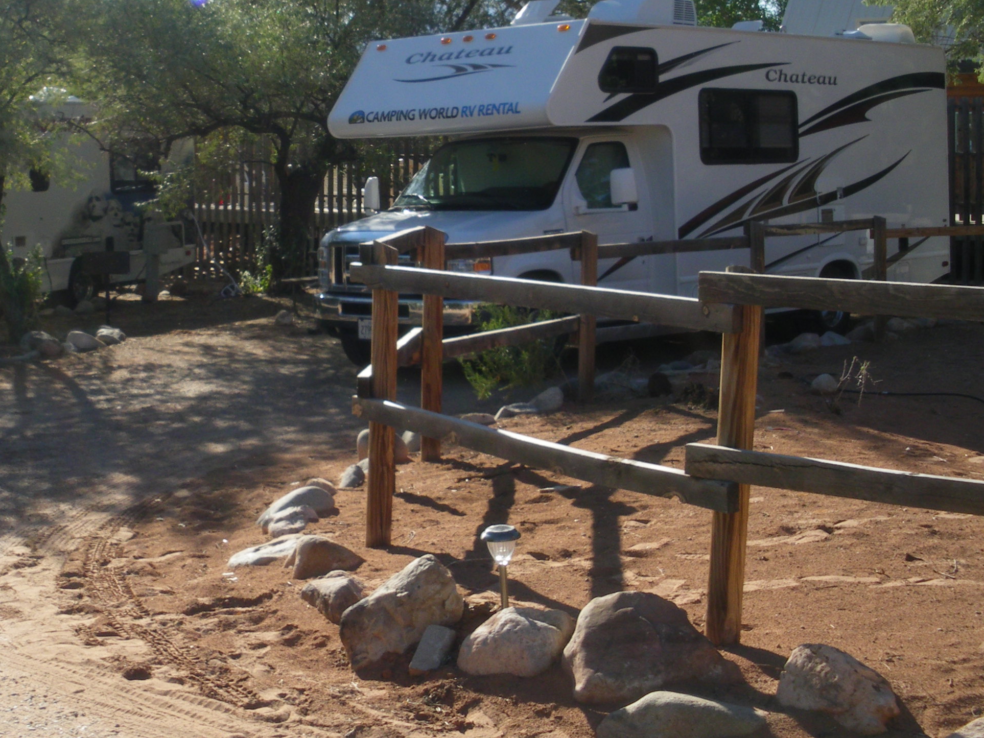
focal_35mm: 61
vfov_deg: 23.8
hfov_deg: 31.6
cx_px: 381
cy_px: 178
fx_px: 1734
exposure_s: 1/200
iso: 64
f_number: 5.4
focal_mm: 6.3
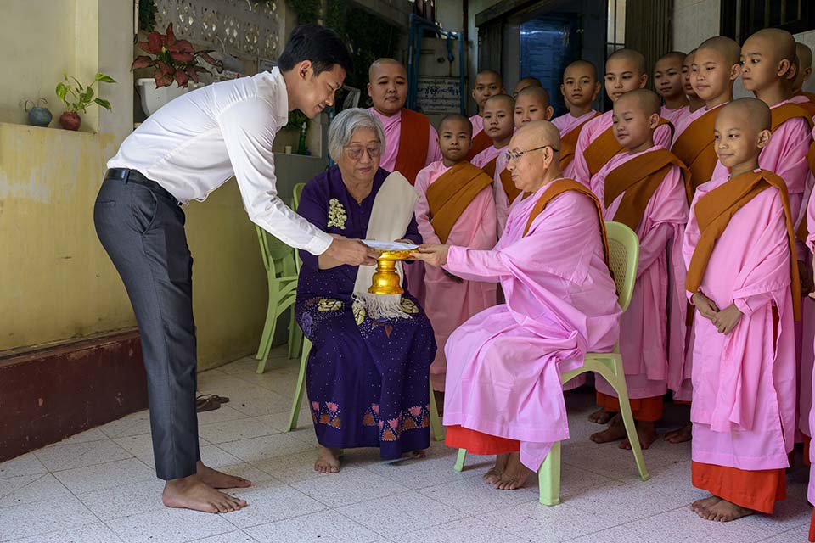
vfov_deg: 33.4
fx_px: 905
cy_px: 272
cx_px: 408
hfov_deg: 48.5
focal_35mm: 40
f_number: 6.3
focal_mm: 40
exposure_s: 1/320
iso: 450
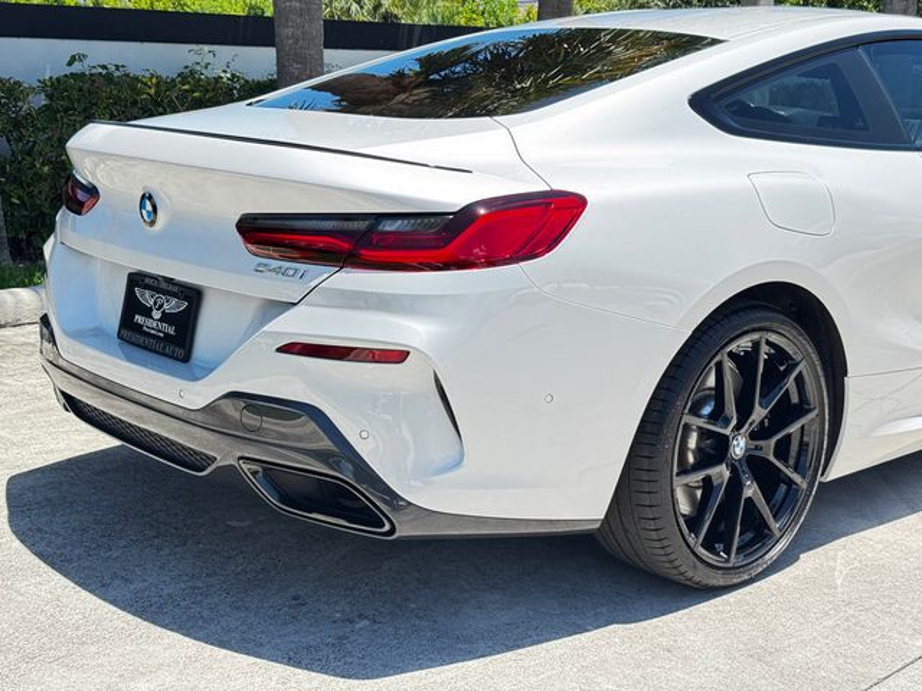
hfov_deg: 39.7
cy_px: 346
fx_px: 1278
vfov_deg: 30.3
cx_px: 461
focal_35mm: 48
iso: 64
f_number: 1.78
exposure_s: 1/621
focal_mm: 6.76
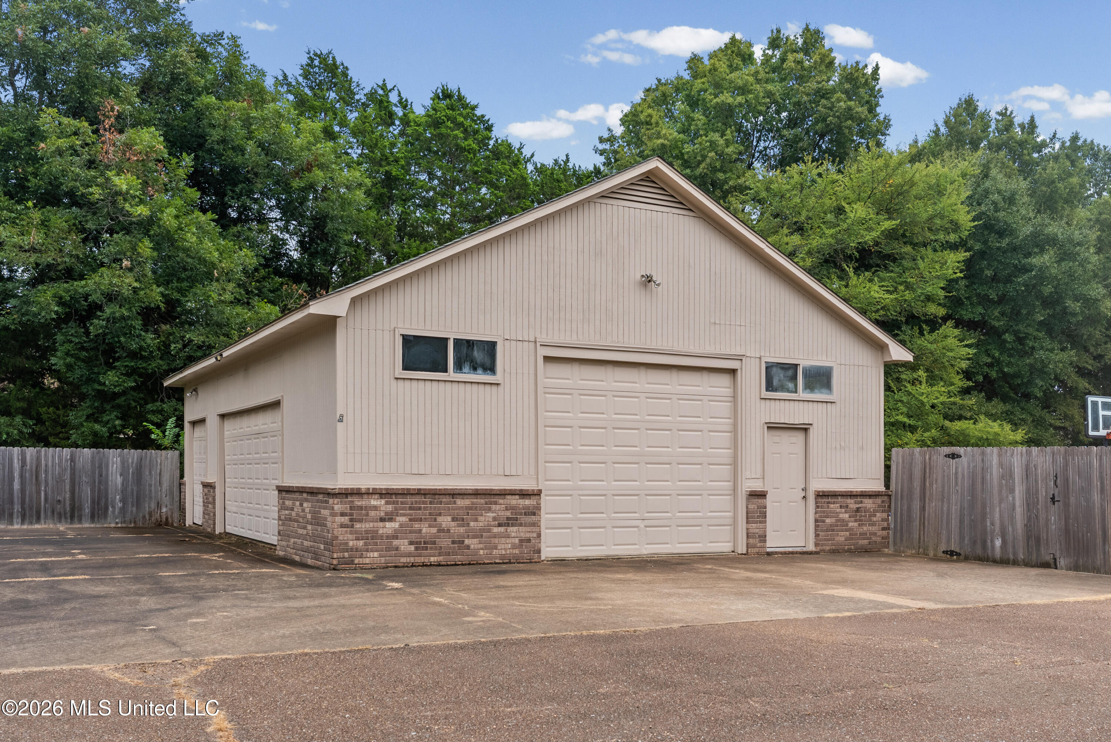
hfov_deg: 55.8
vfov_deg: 38.9
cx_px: 556
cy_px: 371
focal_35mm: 34
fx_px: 1050
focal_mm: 34
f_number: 9
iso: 800
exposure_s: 1/200
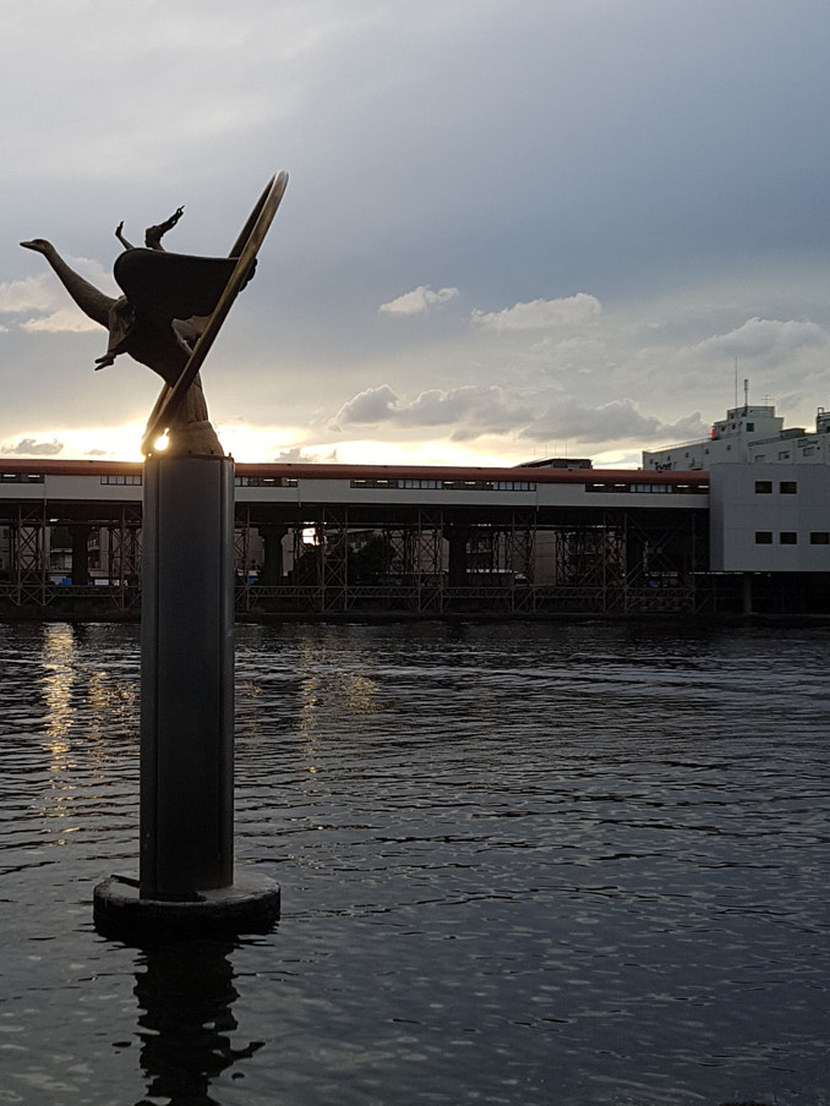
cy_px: 548
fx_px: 1471
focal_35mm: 46
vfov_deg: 41.2
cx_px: 196
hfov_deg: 30.9
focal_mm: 4.2
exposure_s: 1/736
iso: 50
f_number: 1.7
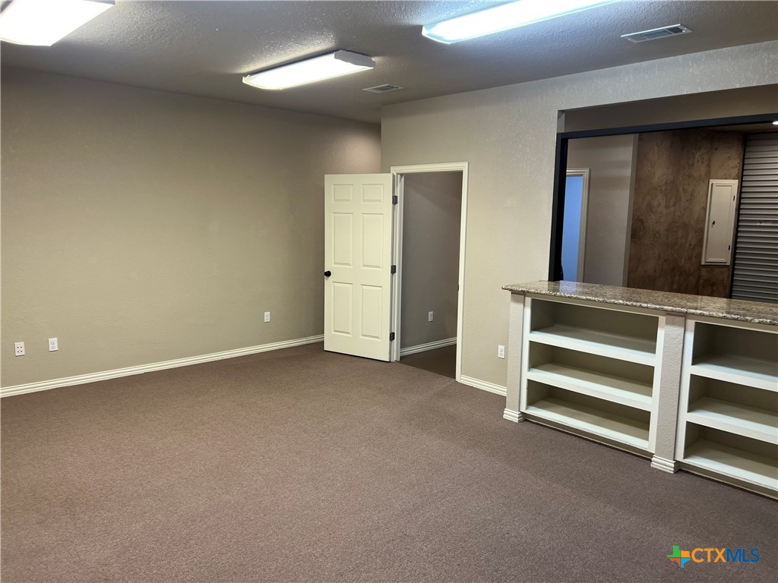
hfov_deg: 67.3
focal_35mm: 26
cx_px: 389
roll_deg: -2.0
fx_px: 584
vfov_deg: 53.1
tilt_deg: -8.0
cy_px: 292
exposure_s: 1/60
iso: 64
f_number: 1.5
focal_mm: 5.7
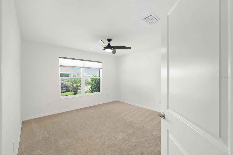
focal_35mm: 15
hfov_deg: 100.4
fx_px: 97
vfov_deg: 77.3
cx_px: 116
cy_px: 78
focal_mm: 15
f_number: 8
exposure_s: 1/60
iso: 400
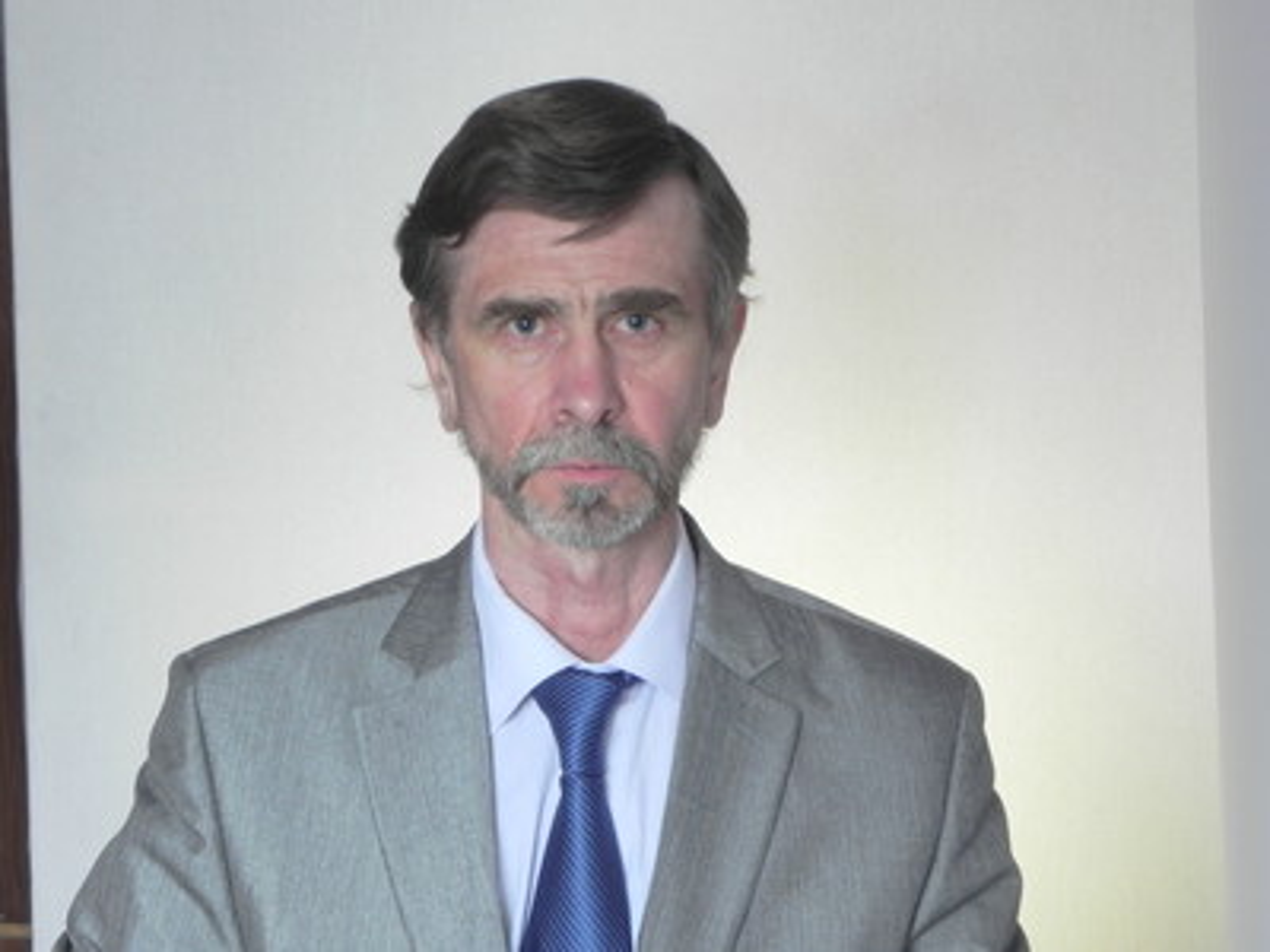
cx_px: 635
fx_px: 3852
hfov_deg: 18.7
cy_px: 476
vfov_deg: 14.1
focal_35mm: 105
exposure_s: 1/125
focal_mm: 18.8
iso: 160
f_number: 7.1
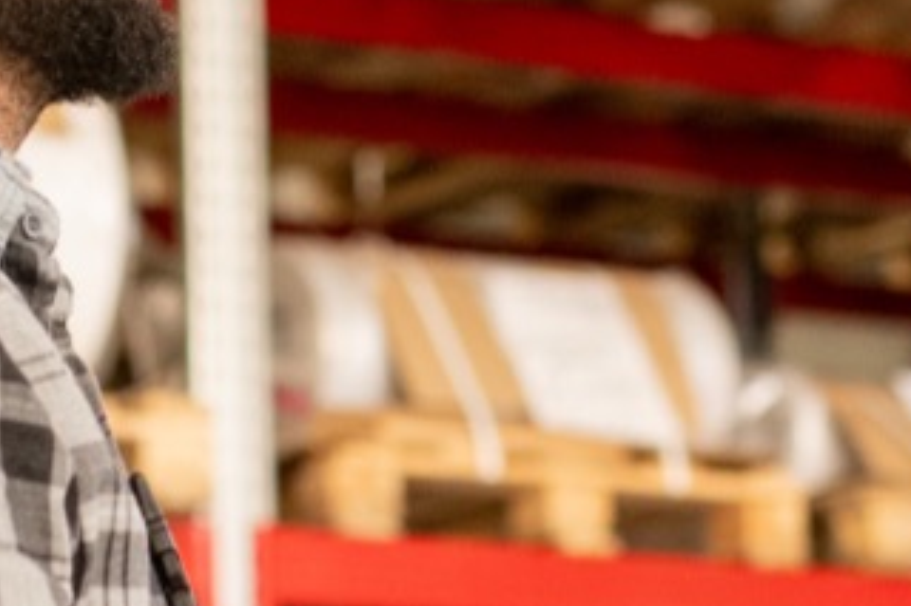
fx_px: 5539
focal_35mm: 219
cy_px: 496
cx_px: 339
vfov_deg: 6.3
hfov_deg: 9.4
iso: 800
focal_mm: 35
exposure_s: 1/160
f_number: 2.5
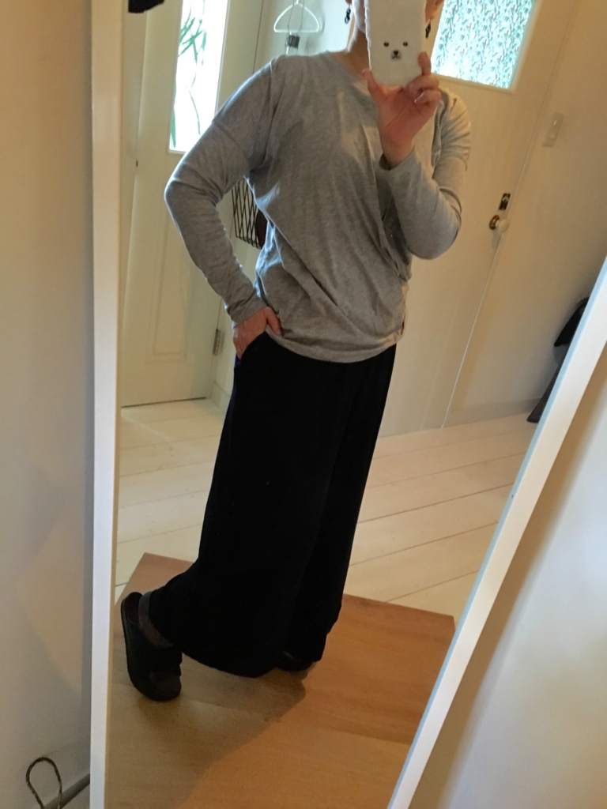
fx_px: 678
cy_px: 404
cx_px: 304
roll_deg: -9.3
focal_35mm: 29
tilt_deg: -39.7
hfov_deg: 48.2
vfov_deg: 61.7
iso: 320
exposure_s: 1/15
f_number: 2.2
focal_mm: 4.15
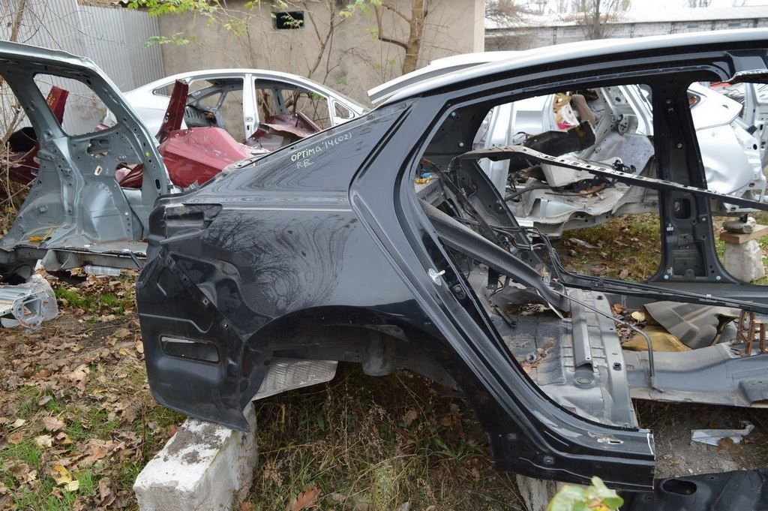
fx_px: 576
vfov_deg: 47.9
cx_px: 384
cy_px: 256
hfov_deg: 67.4
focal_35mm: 27
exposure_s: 1/125
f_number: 5.6
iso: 250
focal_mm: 18
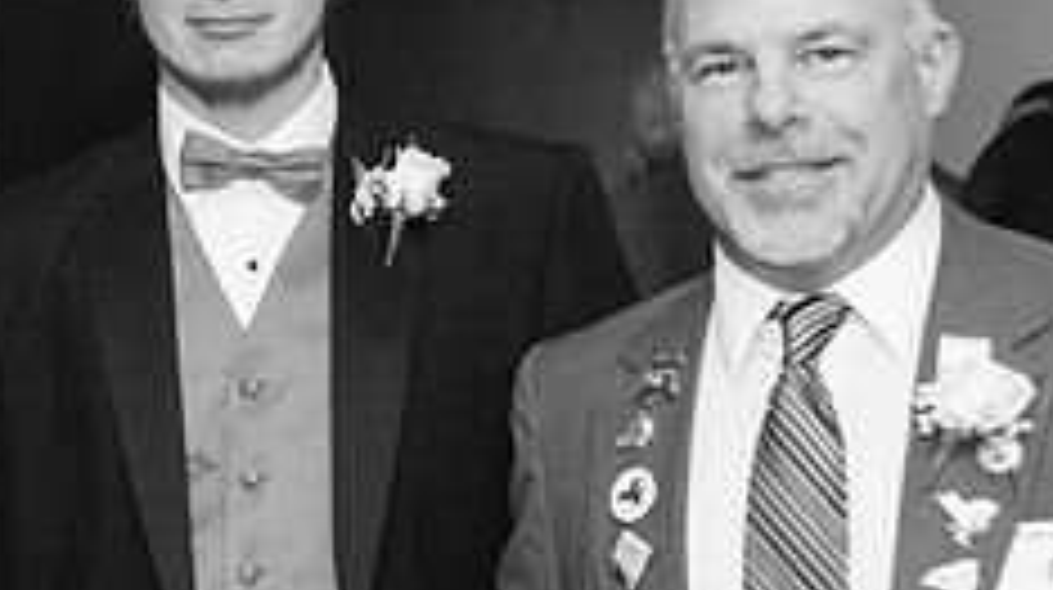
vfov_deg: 11.8
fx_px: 2845
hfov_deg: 20.1
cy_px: 236
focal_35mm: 102
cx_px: -94
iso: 800
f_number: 4
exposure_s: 1/200
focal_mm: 38
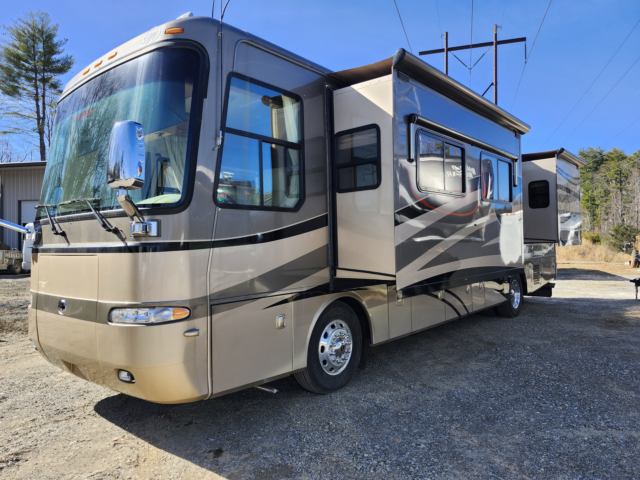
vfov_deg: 58.9
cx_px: 320
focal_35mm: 23
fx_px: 425
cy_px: 240
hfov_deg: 73.9
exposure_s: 1/614
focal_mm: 5.54
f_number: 1.8
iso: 25
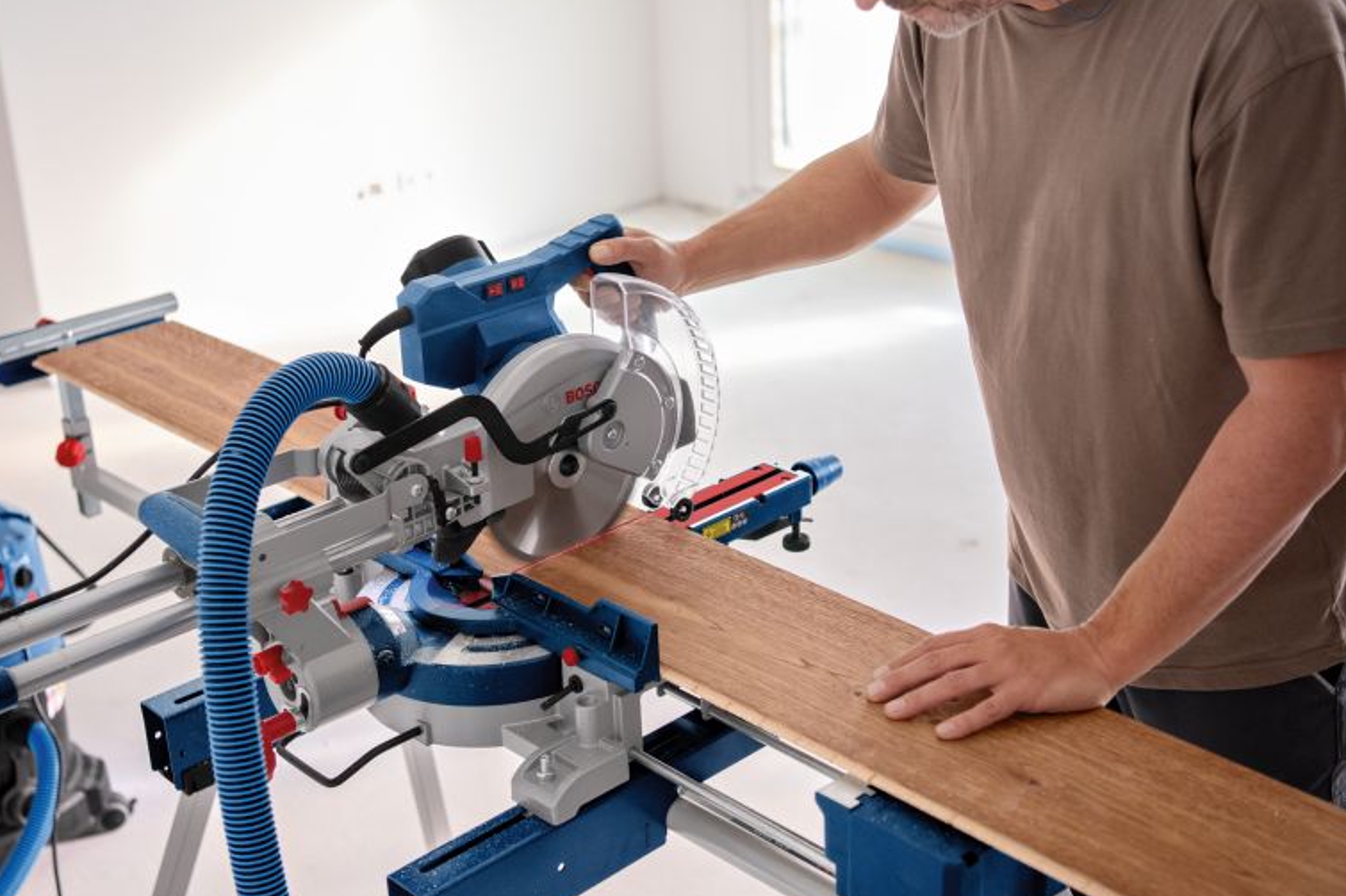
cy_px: 405
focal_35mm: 53
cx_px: 595
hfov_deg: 37.5
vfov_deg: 25.5
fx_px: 1981
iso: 640
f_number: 2.8
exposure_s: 1/160
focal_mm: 40
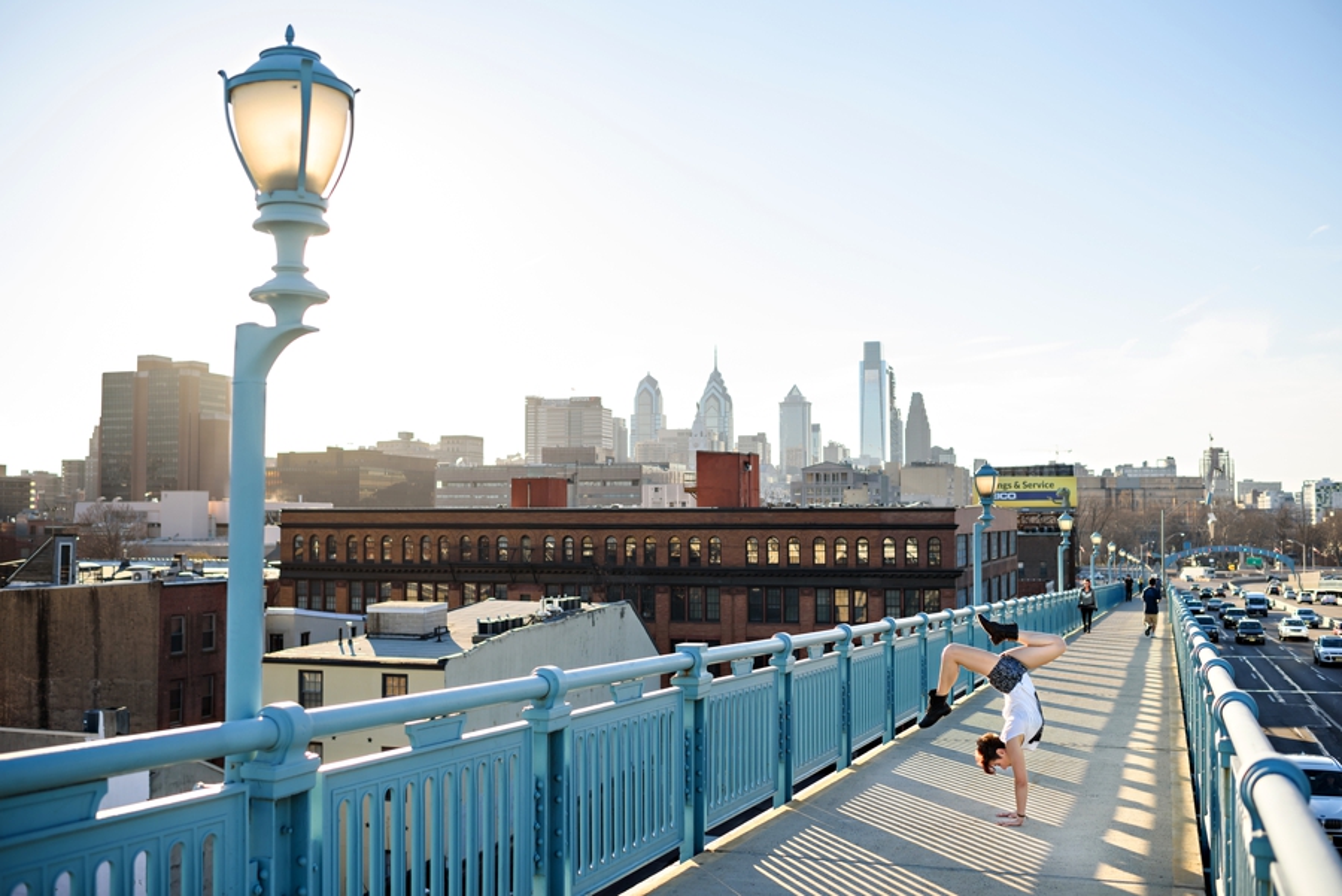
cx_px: 671
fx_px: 1305
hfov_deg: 54.4
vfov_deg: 37.9
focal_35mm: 35
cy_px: 448
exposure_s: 1/1000
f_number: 2.8
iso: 100
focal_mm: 35
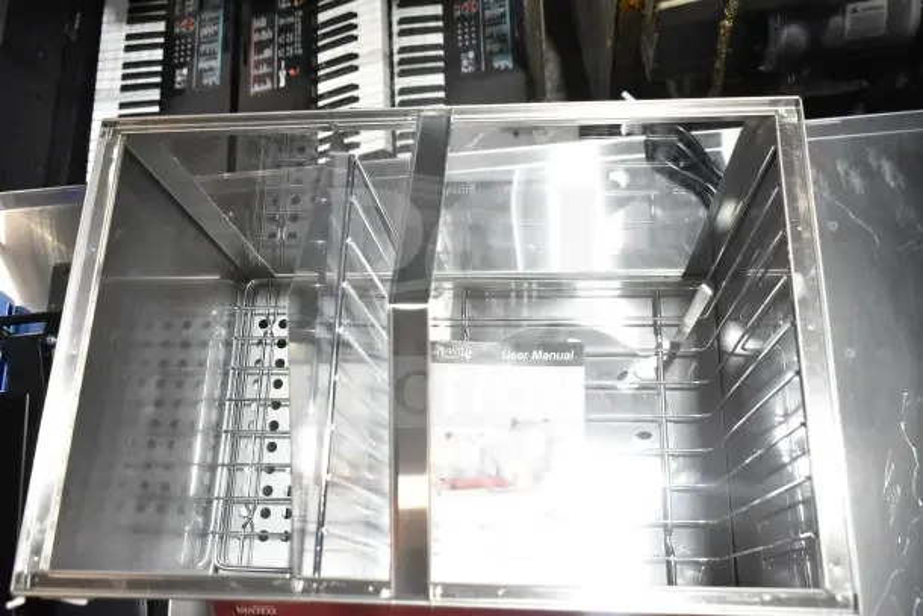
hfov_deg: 57.2
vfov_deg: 40.0
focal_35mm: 33
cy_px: 308
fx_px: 846
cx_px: 462
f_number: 5.6
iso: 1600
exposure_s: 1/125
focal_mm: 22
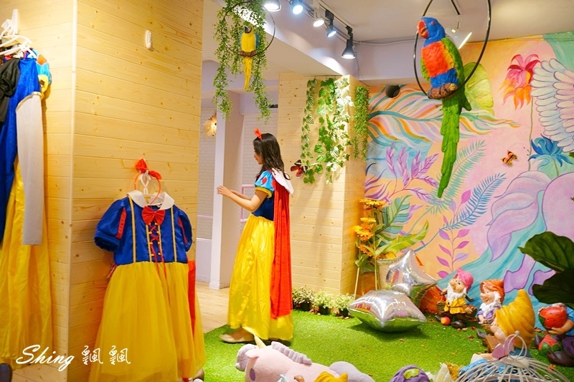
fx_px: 462
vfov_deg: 44.9
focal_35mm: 29
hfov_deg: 63.7
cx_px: 287
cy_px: 191
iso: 640
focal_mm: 29
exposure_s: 1/30
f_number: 5.6
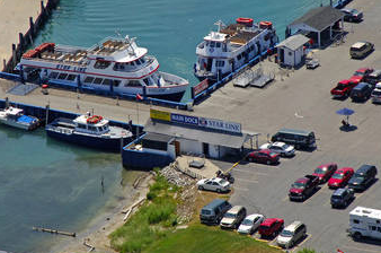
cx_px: 201
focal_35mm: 321
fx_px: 3391
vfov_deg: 4.3
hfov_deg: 6.4
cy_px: 97
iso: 400
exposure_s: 1/1000
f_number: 8
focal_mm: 120
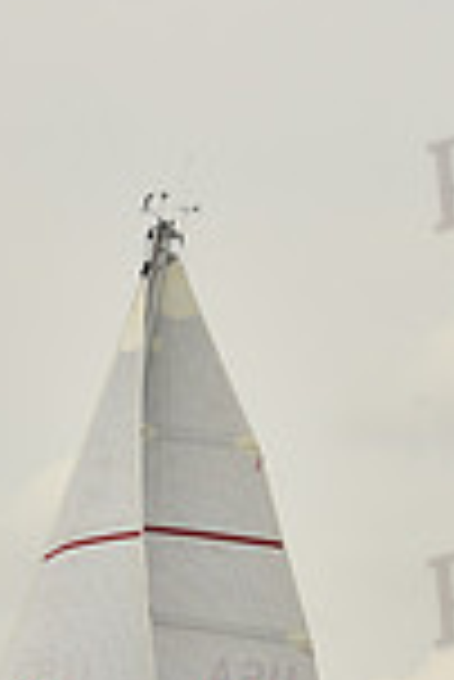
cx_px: 196
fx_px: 5058
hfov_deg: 5.1
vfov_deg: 7.6
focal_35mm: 268
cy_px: 829
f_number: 10
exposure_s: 1/640
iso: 250
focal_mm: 70
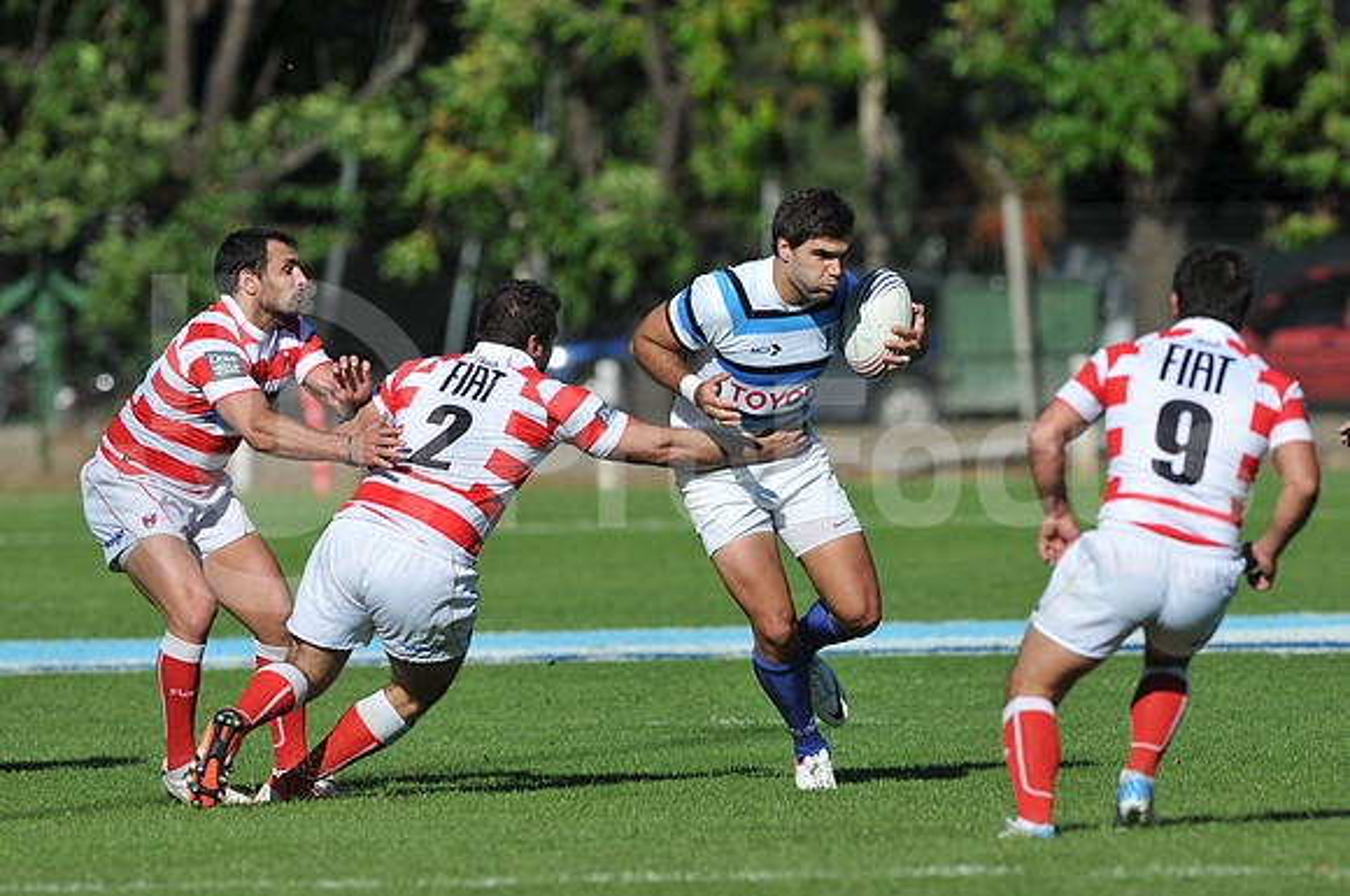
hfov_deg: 4.6
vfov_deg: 3.0
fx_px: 16851
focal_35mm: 450
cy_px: 448
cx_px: 675
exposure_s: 1/4000
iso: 200
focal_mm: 300
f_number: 3.5
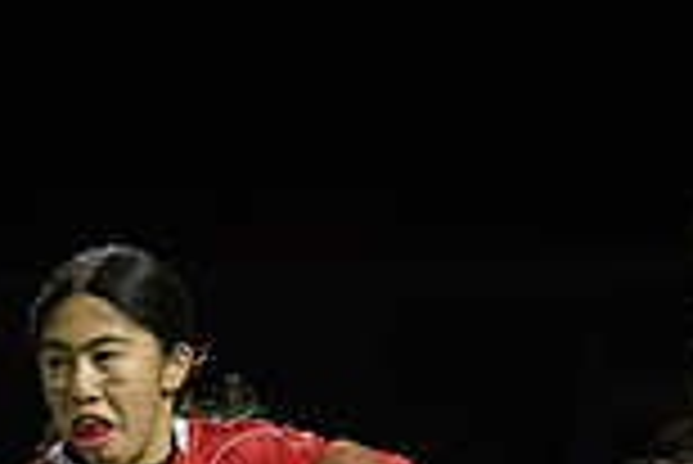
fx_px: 14489
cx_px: 81
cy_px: 737
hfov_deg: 2.7
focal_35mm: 752
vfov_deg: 1.8
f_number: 2.8
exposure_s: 1/640
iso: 2800
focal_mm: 200
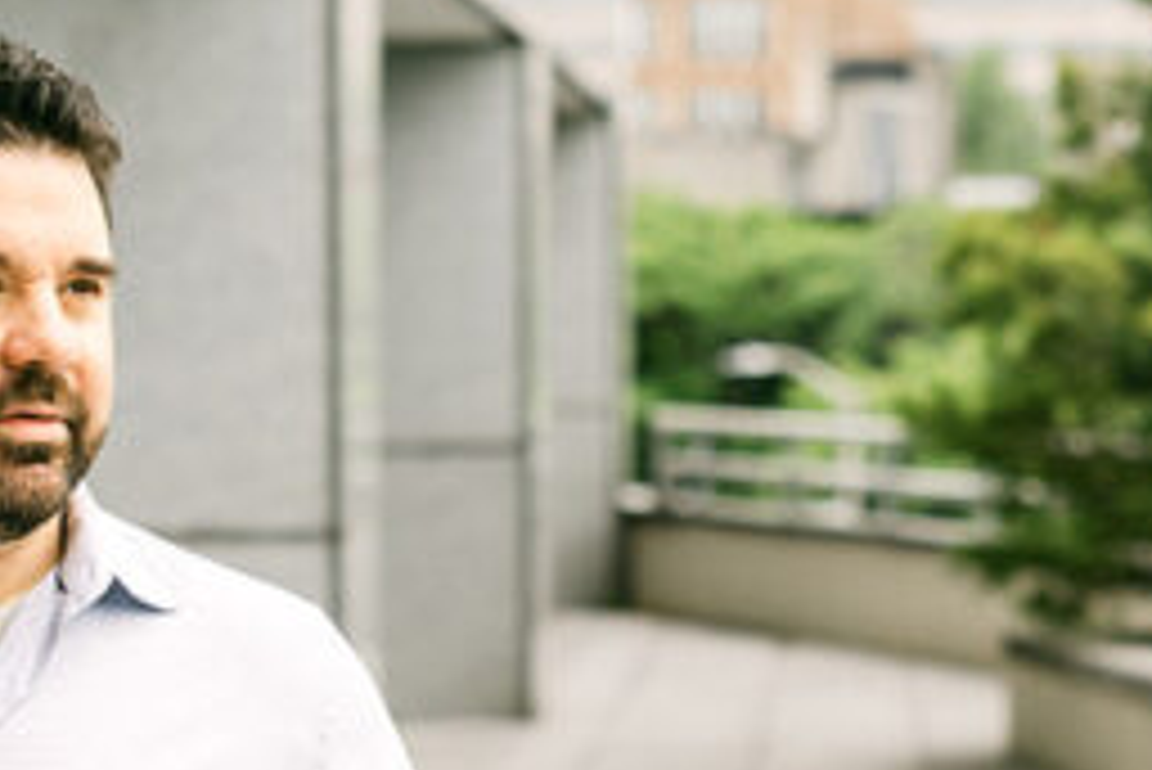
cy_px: 903
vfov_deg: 6.8
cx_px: 968
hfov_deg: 10.2
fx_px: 6403
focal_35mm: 200
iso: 160
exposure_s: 1/1000
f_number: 2.5
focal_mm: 50
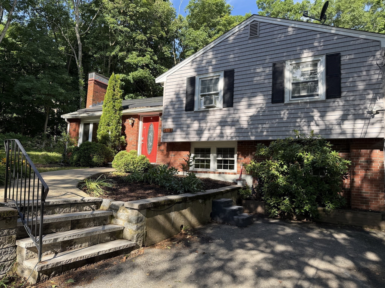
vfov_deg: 56.8
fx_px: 267
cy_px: 144
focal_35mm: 24
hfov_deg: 71.6
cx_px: 192
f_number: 1.78
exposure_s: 1/1060
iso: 100
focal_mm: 6.76
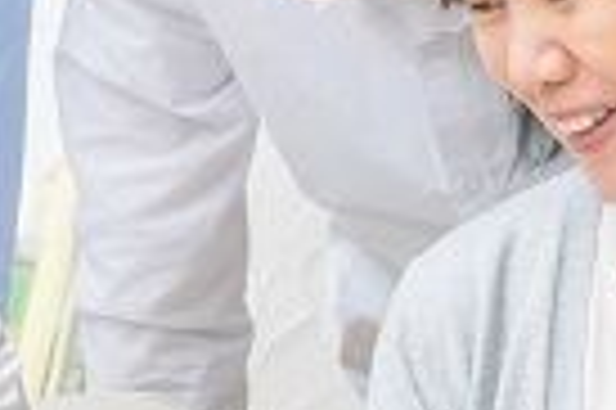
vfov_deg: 5.4
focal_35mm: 252
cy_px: 417
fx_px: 4307
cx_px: -333
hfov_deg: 8.0
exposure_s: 1/160
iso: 250
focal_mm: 43
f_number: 2.8
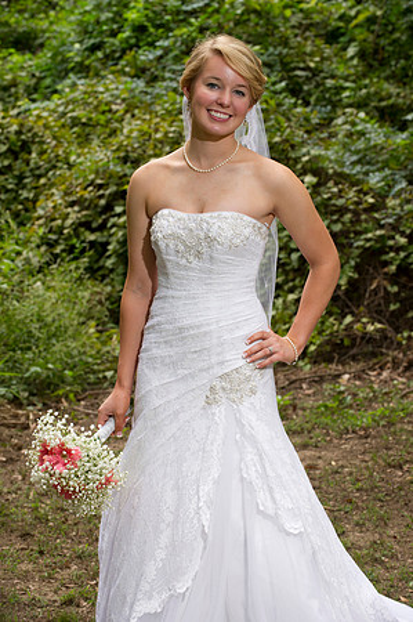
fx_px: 1897
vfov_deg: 18.6
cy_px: 311
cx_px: 206
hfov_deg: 12.4
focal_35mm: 110
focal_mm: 110
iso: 500
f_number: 6.3
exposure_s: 1/160
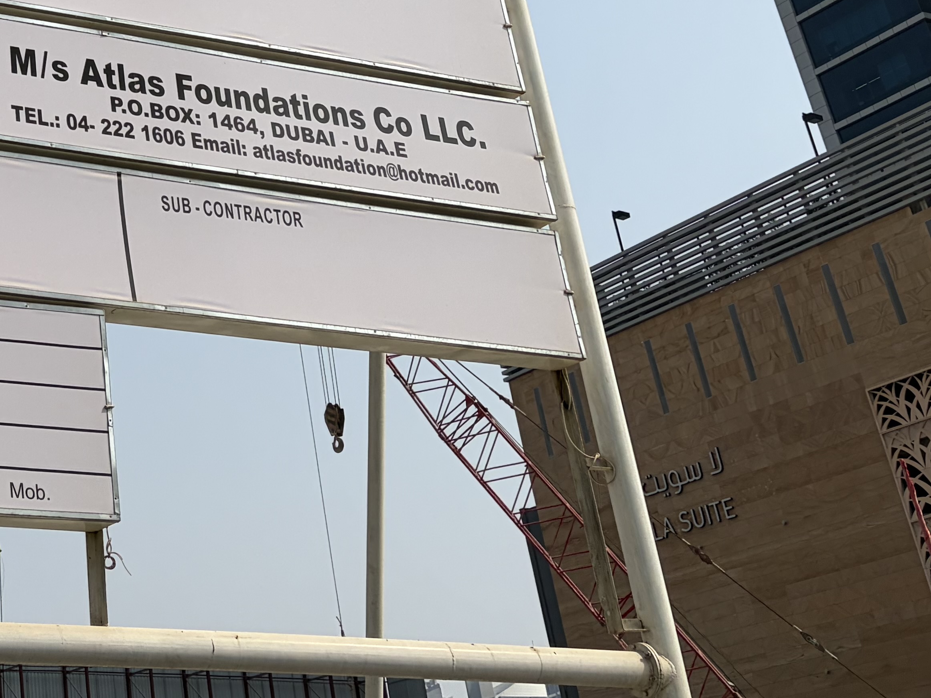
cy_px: -118
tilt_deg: +33.5
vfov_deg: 21.4
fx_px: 1721
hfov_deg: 28.0
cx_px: -55
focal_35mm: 64
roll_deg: +2.9
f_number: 1.6
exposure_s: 1/8850
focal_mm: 5.96
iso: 50
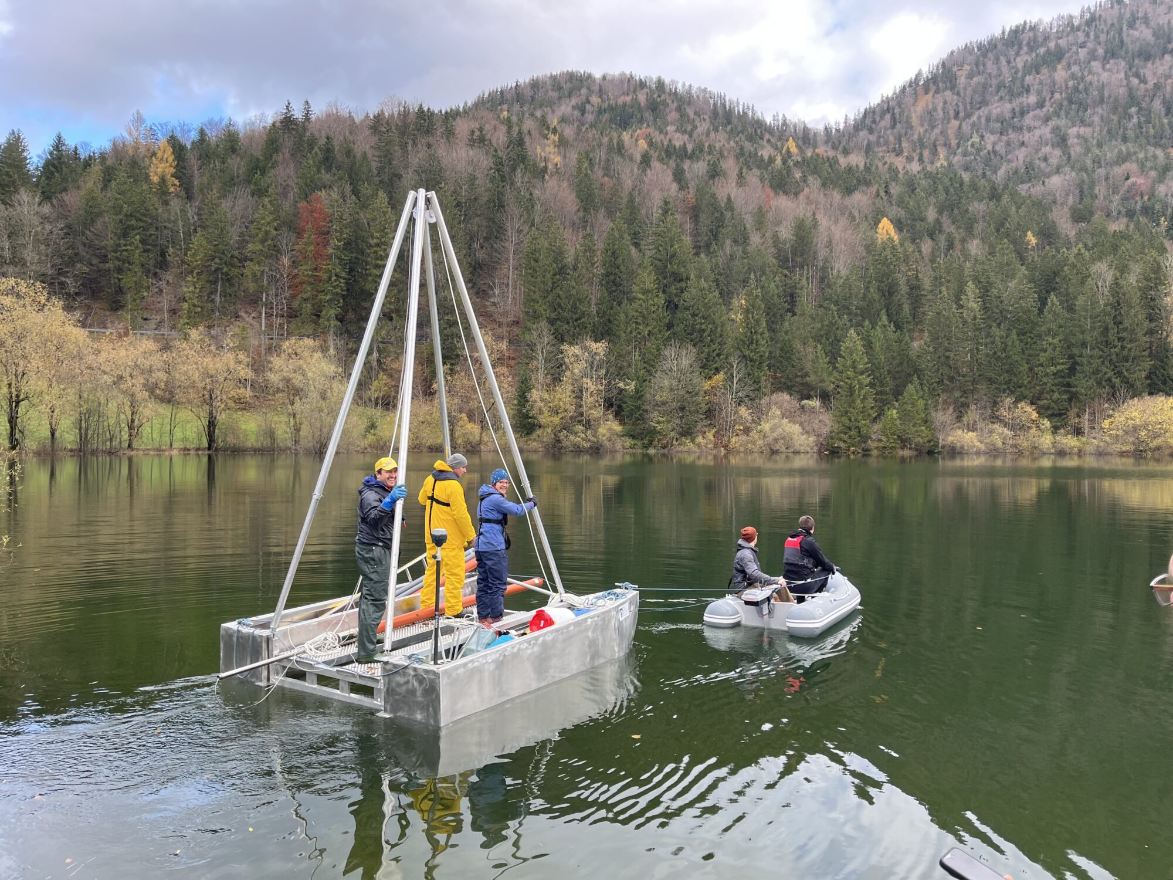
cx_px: 586
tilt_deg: +0.5
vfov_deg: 53.1
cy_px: 440
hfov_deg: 67.3
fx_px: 881
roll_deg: +0.3
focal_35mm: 26
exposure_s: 1/306
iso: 50
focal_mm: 5.1
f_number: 1.6
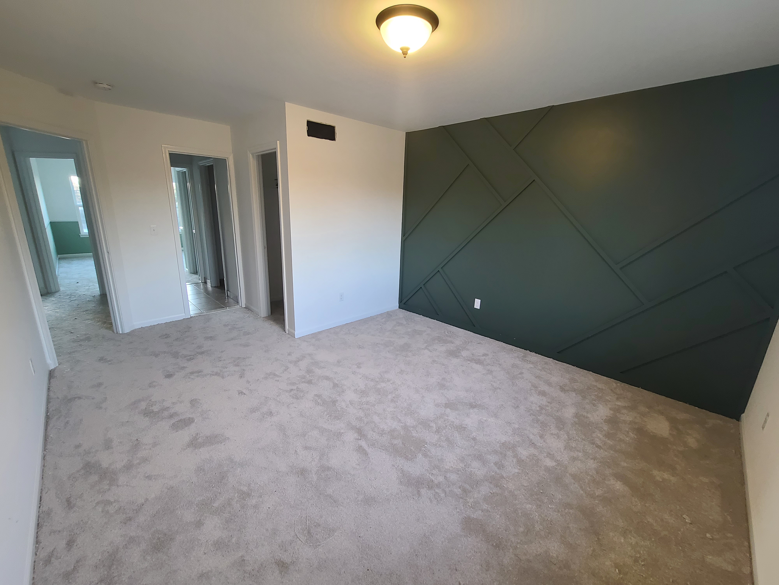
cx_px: 390
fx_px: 293
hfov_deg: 106.2
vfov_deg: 89.9
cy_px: 292
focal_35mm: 13
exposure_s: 1/60
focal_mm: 2.2
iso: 400
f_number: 2.2
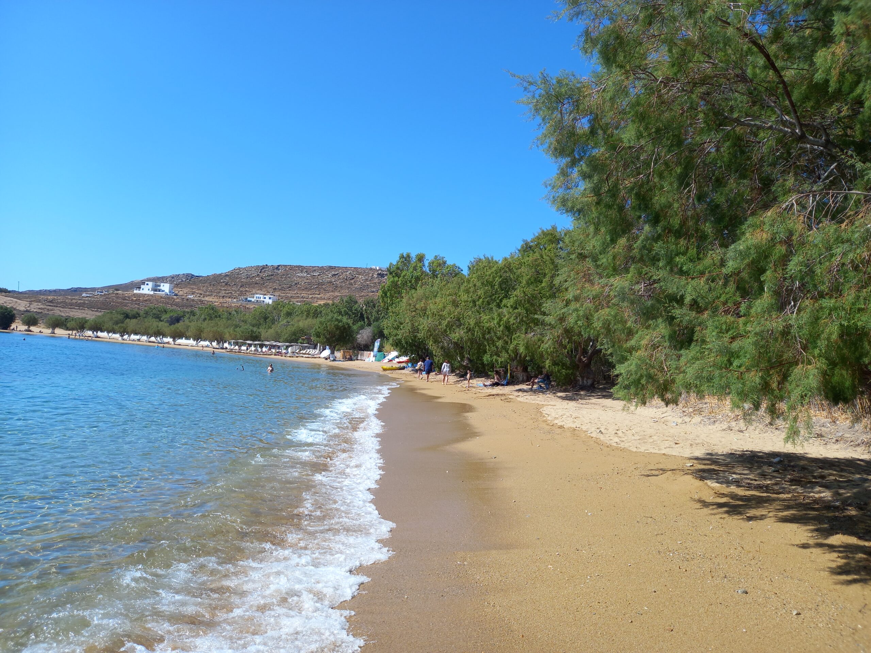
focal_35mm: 25
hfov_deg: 69.4
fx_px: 629
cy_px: 326
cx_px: 436
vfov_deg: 54.9
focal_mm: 4.6
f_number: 2
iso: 25
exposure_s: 1/637
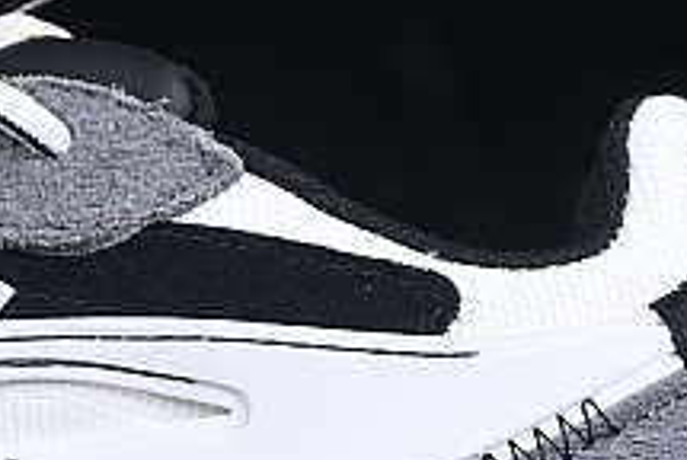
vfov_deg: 3.7
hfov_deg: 5.5
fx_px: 7185
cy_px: 402
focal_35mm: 376
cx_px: -70
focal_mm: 50
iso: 160
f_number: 7.1
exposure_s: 1/60
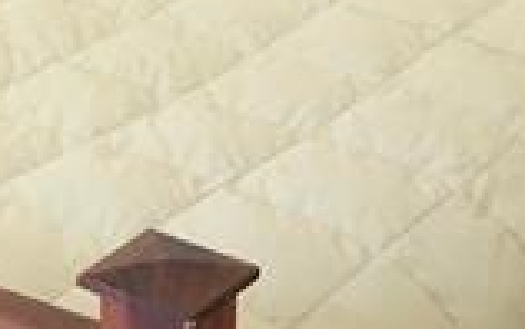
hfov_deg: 16.5
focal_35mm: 120
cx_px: -150
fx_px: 1718
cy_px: -301
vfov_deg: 10.2
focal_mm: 3.99
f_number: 1.8
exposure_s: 1/17
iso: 40
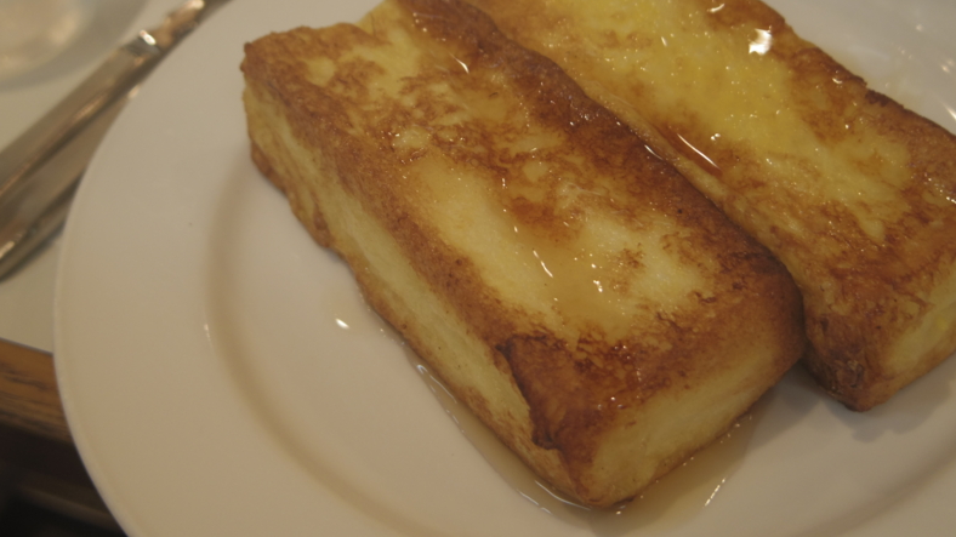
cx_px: 477
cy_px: 234
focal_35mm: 52
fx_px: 1318
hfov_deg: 39.9
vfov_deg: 23.0
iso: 125
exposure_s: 1/80
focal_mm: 8.5
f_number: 1.9
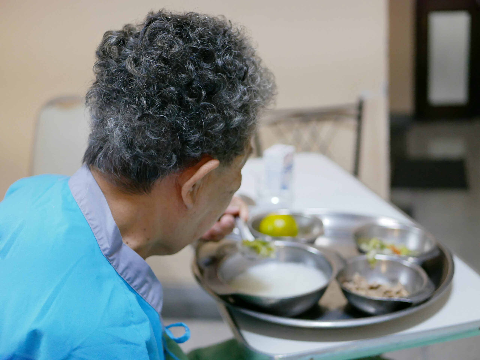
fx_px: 694
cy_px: 180
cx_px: 240
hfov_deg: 38.2
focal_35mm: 50
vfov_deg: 29.1
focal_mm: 25
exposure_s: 1/125
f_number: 1.7
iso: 1000
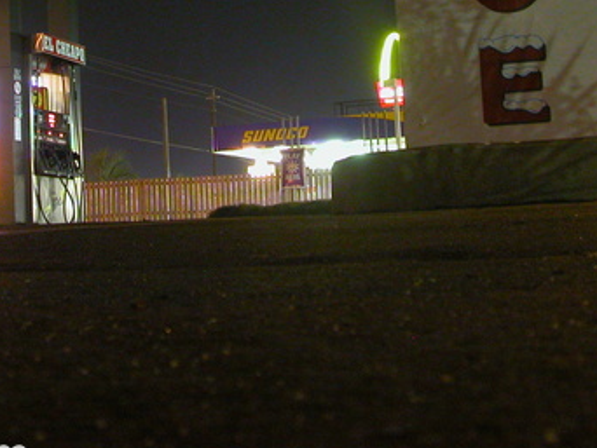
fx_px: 1398
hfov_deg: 24.0
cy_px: -40
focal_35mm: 81
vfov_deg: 17.6
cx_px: 196
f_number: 4
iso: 400
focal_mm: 8.9
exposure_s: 1.58
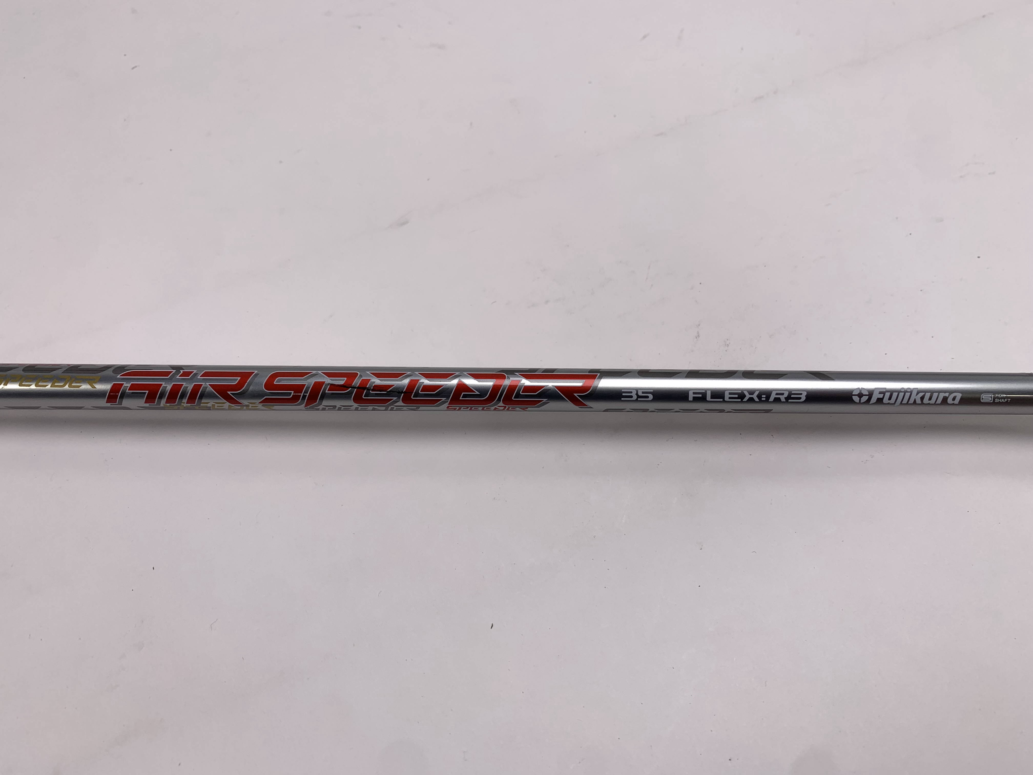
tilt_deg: -56.6
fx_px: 776
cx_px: 516
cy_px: 388
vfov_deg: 53.1
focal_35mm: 26
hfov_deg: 67.3
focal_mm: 4.25
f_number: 1.8
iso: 25
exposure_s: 1/330
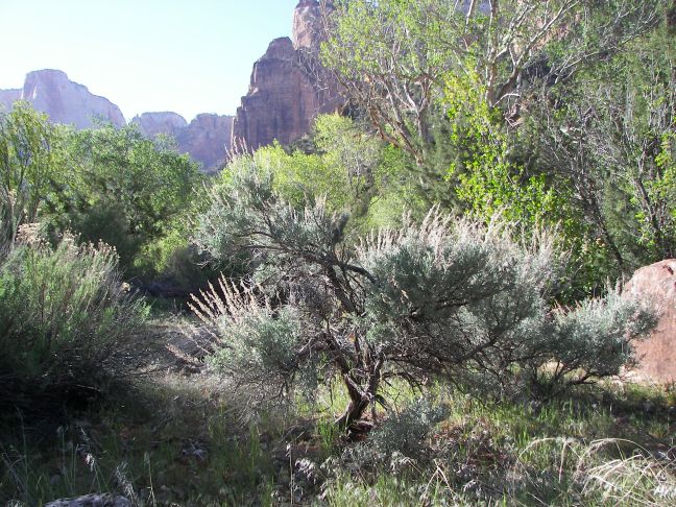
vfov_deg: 39.7
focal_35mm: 36
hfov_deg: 51.4
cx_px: 338
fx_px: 703
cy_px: 254
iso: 50
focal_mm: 6
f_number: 2.8
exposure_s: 1/320
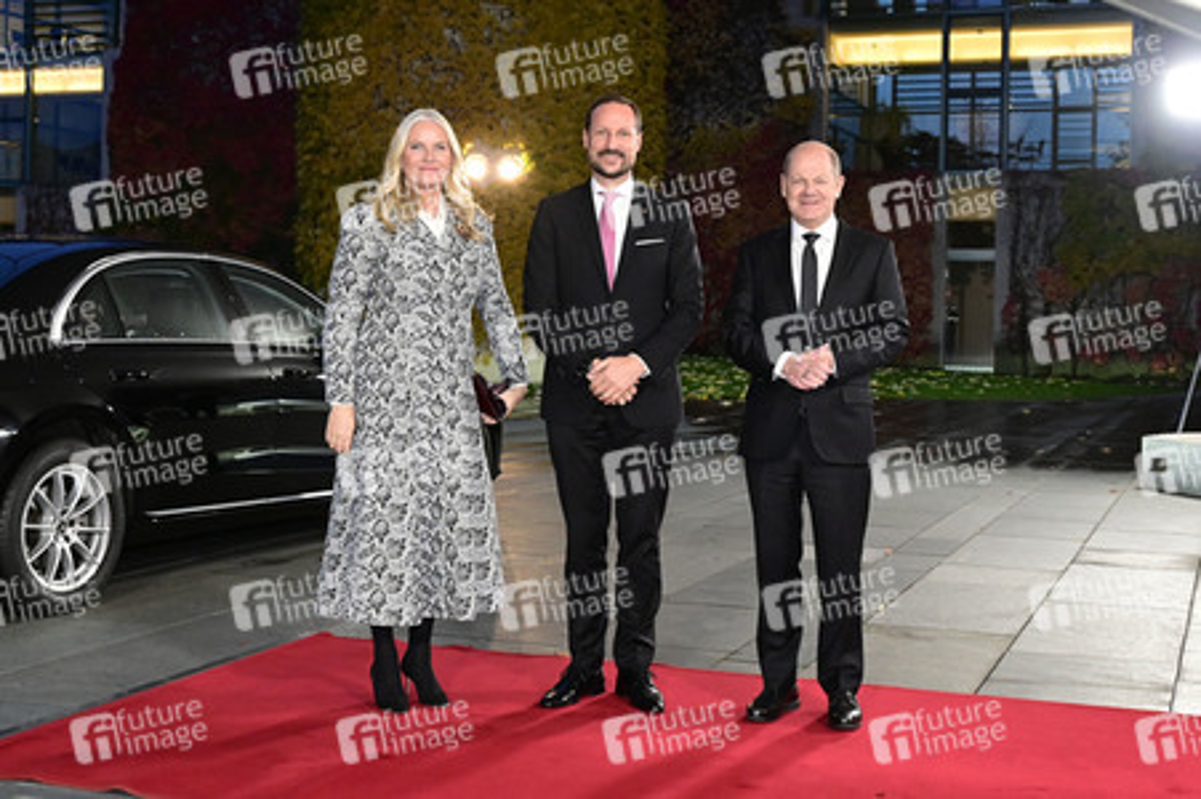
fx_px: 1233
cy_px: 400
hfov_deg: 51.9
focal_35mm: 37
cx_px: 600
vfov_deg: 35.9
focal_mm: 37
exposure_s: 1/160
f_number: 5
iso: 5000
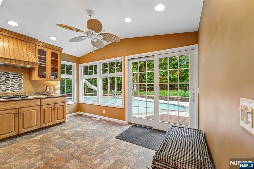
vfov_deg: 81.2
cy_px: 84
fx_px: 99
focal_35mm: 14
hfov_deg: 104.3
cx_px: 127
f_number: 8
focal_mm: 14
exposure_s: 1/20
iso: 400
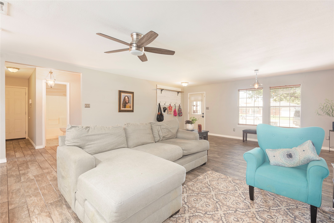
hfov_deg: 96.7
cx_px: 167
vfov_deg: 73.8
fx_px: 148
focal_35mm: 16
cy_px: 112
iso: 100
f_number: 7.1
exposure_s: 1.3
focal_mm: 16
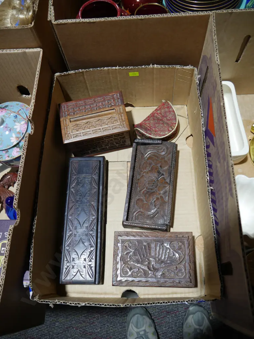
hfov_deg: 46.8
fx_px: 293
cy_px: 170
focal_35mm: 30
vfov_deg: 59.9
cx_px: 127
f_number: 3.6
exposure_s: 1/60
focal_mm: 15
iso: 200
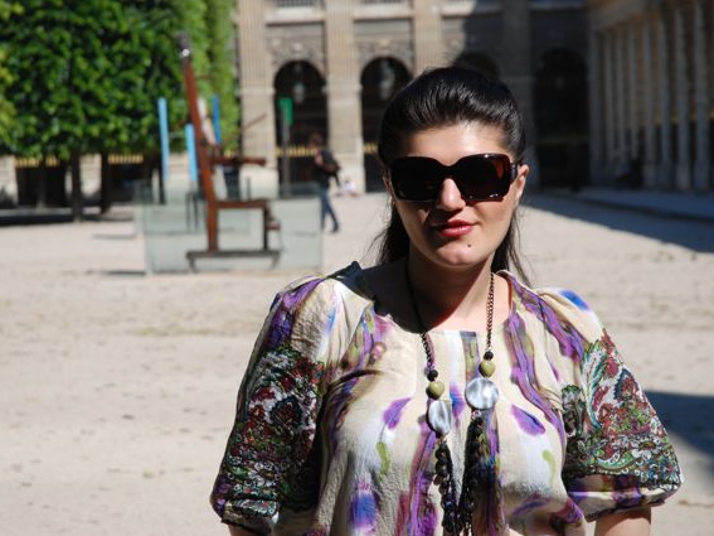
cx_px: 325
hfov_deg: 17.3
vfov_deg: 13.0
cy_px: 269
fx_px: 2351
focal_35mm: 114
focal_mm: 70
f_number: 6.3
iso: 200
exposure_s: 1/640
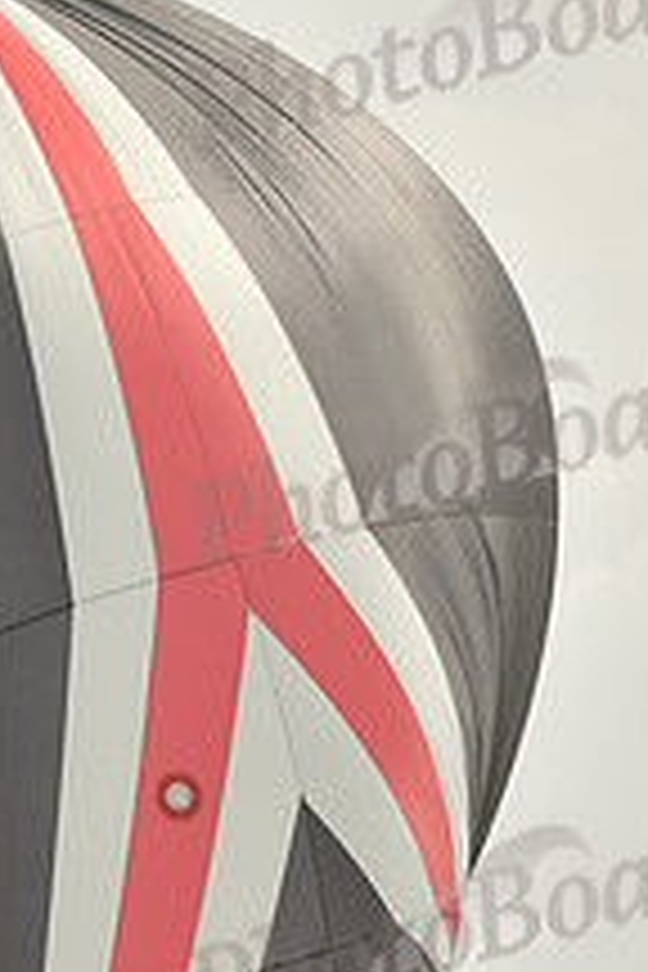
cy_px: 752
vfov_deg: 3.8
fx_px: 14498
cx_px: -43
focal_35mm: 537
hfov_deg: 2.6
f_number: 8
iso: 320
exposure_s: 1/1250
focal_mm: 200
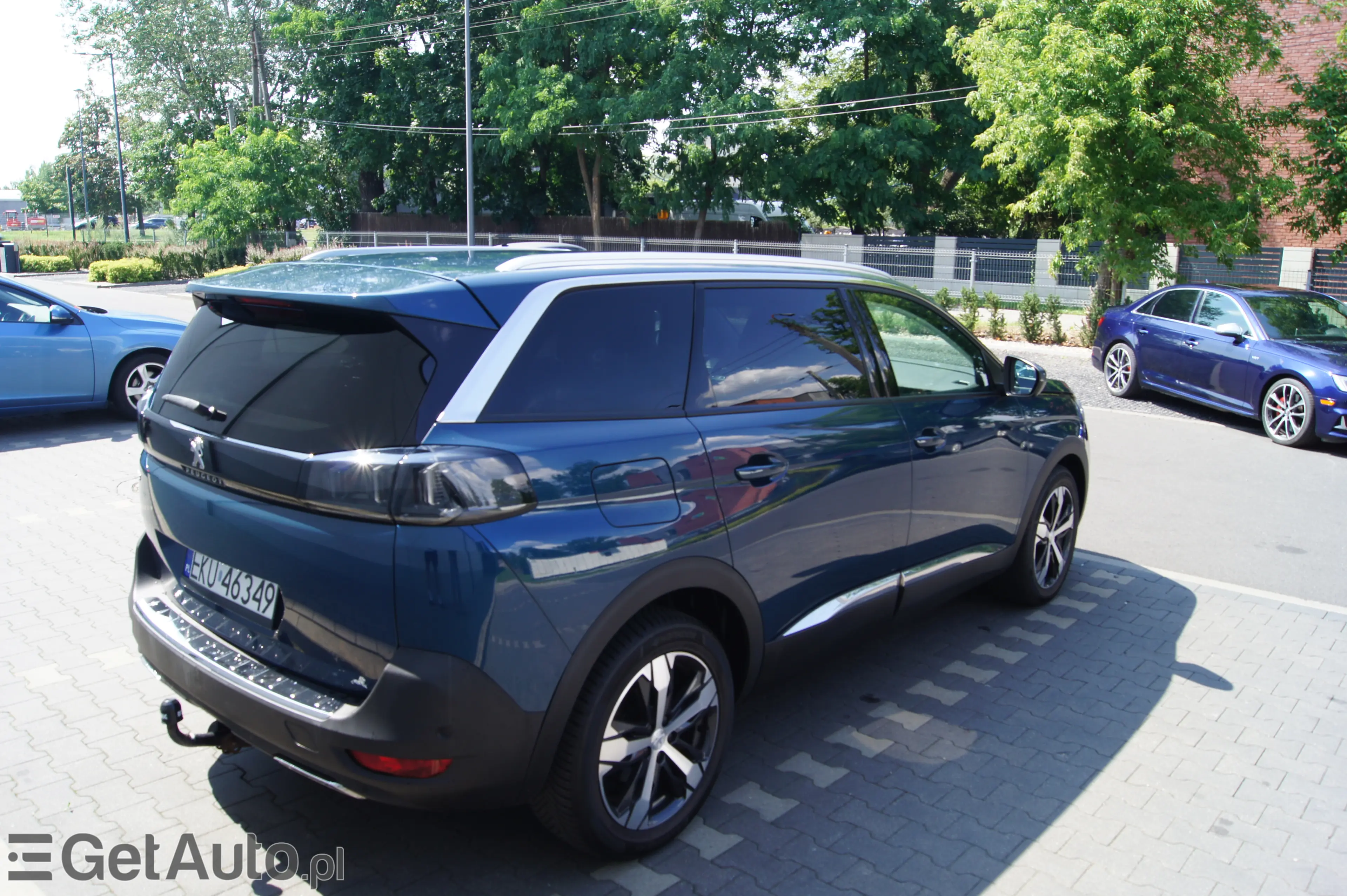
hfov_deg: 67.4
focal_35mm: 27
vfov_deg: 47.9
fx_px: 1010
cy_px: 448
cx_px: 674
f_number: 9
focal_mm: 18
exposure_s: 1/50
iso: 100
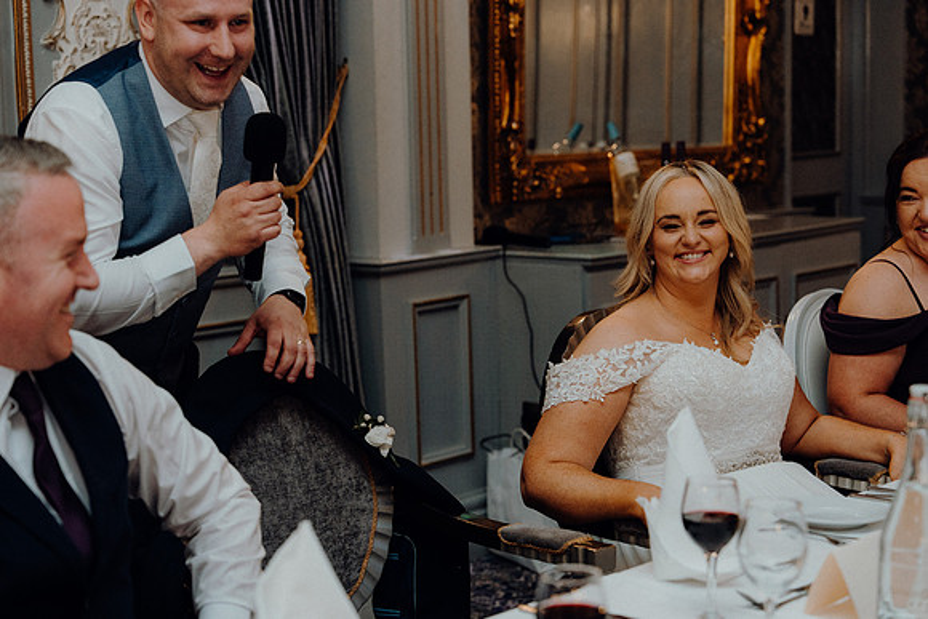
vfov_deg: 19.5
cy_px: 310
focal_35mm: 70
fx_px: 1805
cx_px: 464
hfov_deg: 28.8
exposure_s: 1/160
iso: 2500
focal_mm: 70
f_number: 3.5
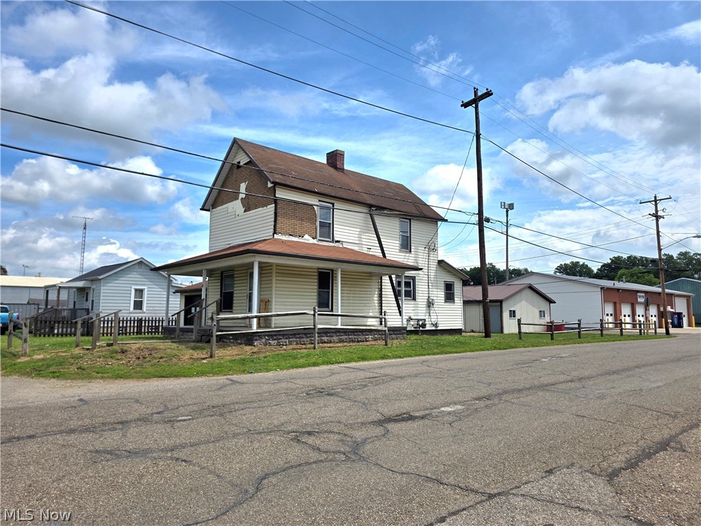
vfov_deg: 58.9
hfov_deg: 73.9
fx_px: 466
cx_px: 350
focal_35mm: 23
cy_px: 263
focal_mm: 6.3
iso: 64
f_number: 1.7
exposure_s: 1/10000
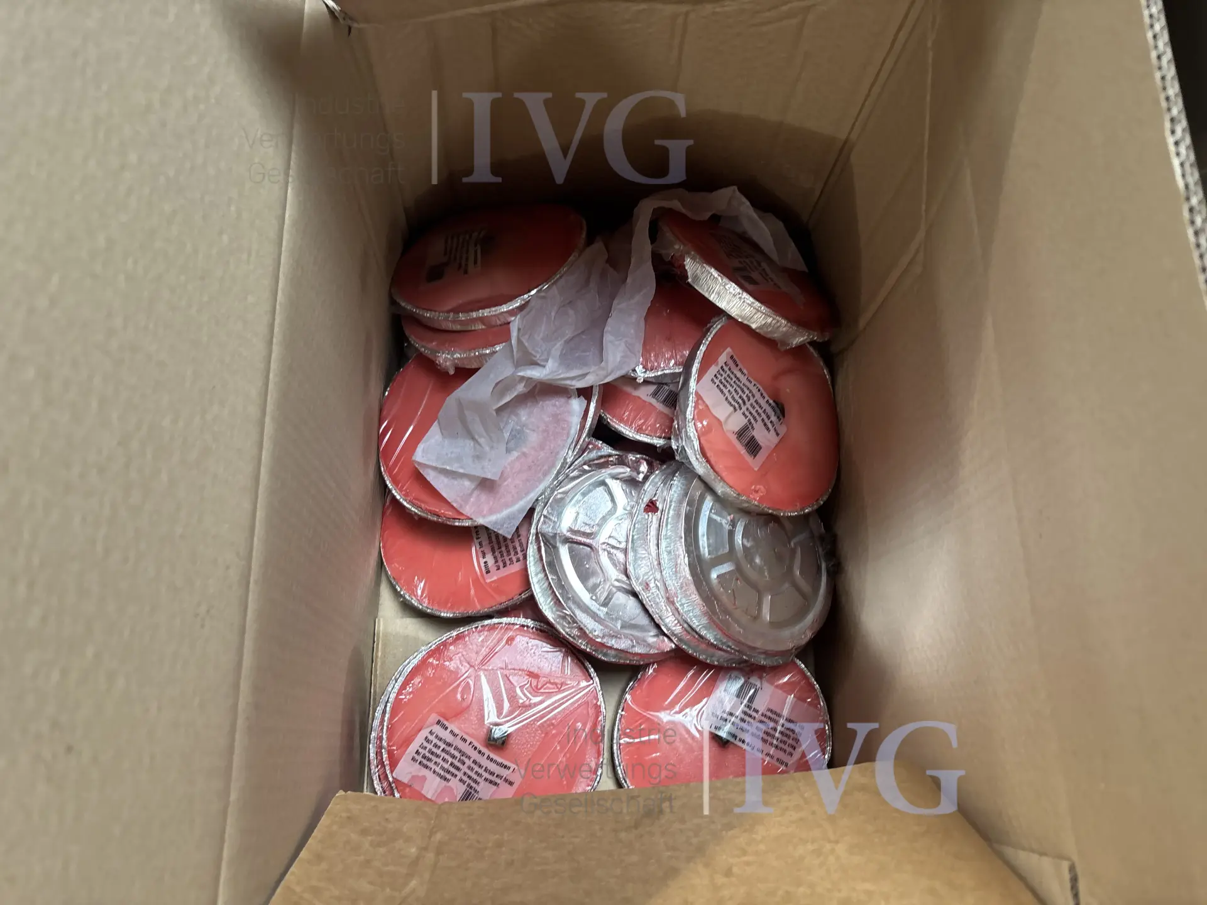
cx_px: 604
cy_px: 452
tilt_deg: -74.6
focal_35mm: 26
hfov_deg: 67.3
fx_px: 907
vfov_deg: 53.1
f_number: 1.6
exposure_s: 1/87
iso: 125
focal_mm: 5.96
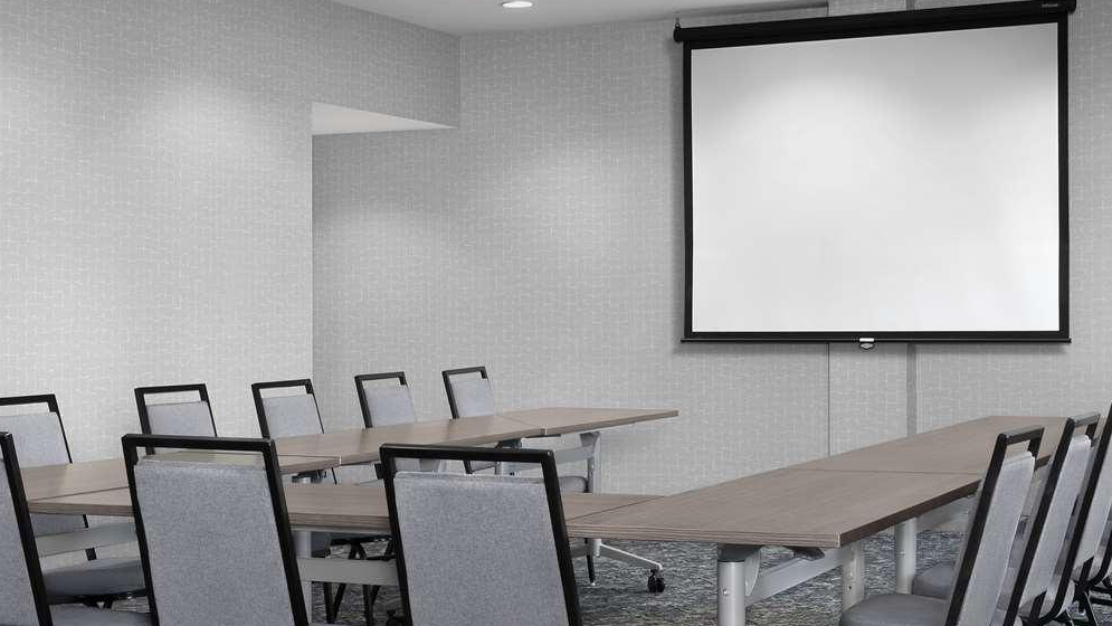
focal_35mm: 60
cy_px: 456
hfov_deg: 34.8
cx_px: 447
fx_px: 1769
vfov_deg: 19.9
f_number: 11
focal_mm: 38
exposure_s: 3
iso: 50
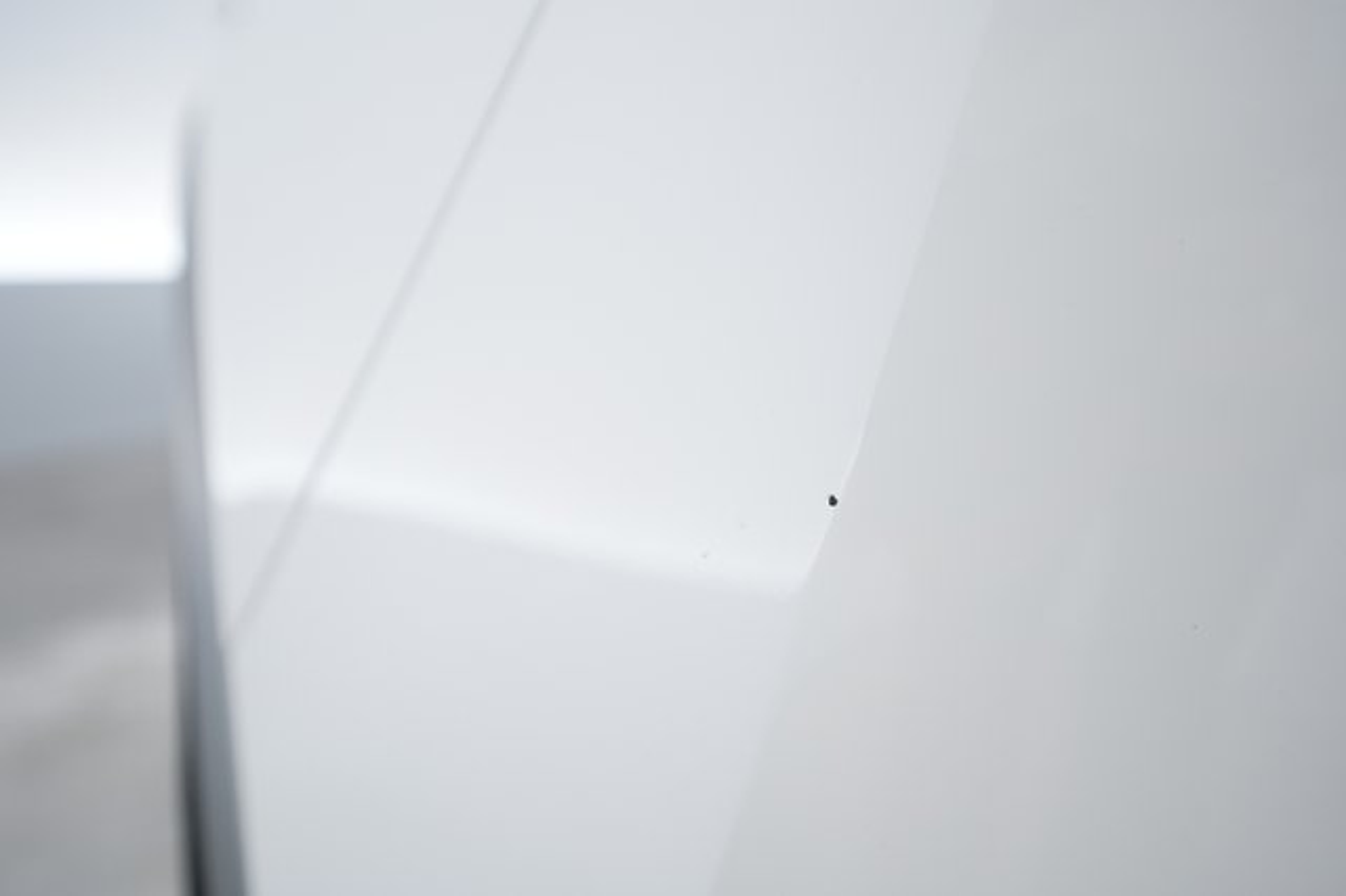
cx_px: 673
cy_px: 448
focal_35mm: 28
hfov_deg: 65.5
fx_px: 1046
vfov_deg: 46.4
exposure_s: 1/100
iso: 1600
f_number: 4.5
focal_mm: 28
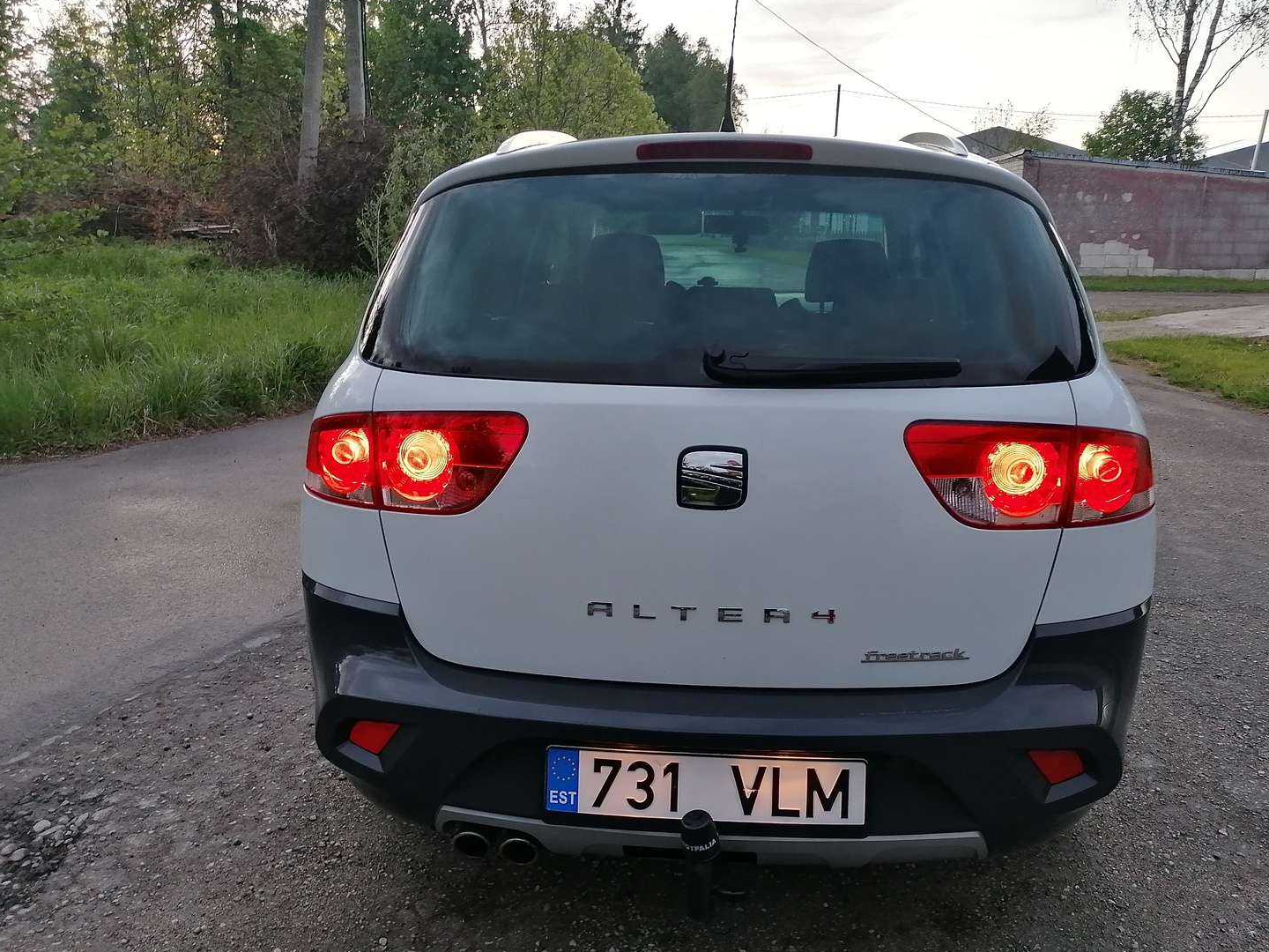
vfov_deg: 46.8
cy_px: 499
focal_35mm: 30
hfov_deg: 59.9
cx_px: 664
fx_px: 1100
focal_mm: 4.75
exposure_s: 1/33.3
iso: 125
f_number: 1.8
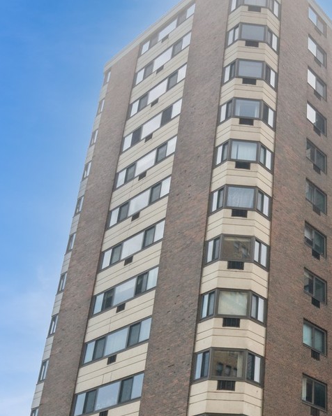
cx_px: 319
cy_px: 322
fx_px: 565
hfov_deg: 30.8
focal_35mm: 46
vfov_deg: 39.1
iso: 200
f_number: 8
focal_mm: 12
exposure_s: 1/400
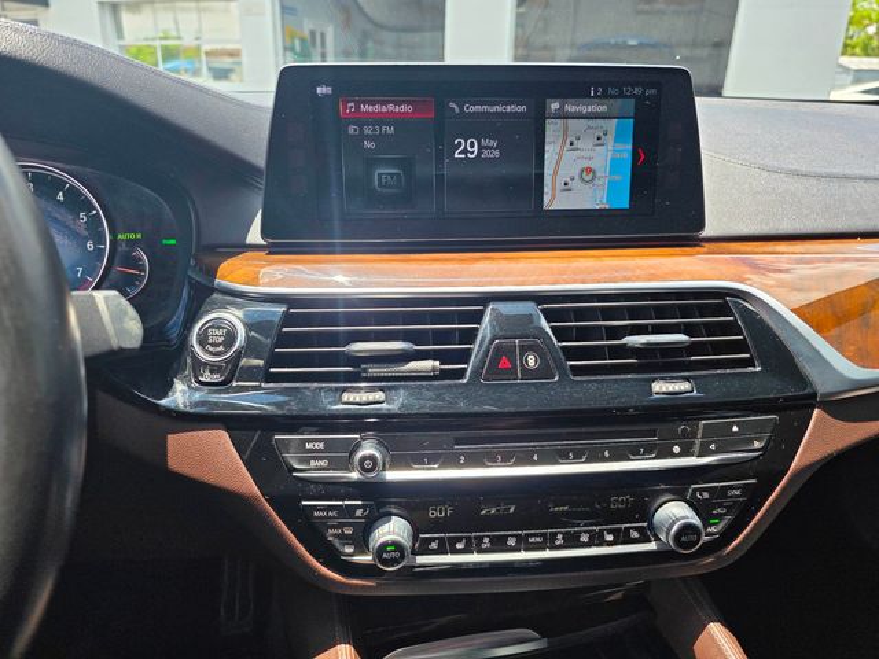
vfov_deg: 58.9
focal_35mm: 23
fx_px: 584
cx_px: 440
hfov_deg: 73.9
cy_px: 330
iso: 25
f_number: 1.7
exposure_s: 1/359
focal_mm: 6.3
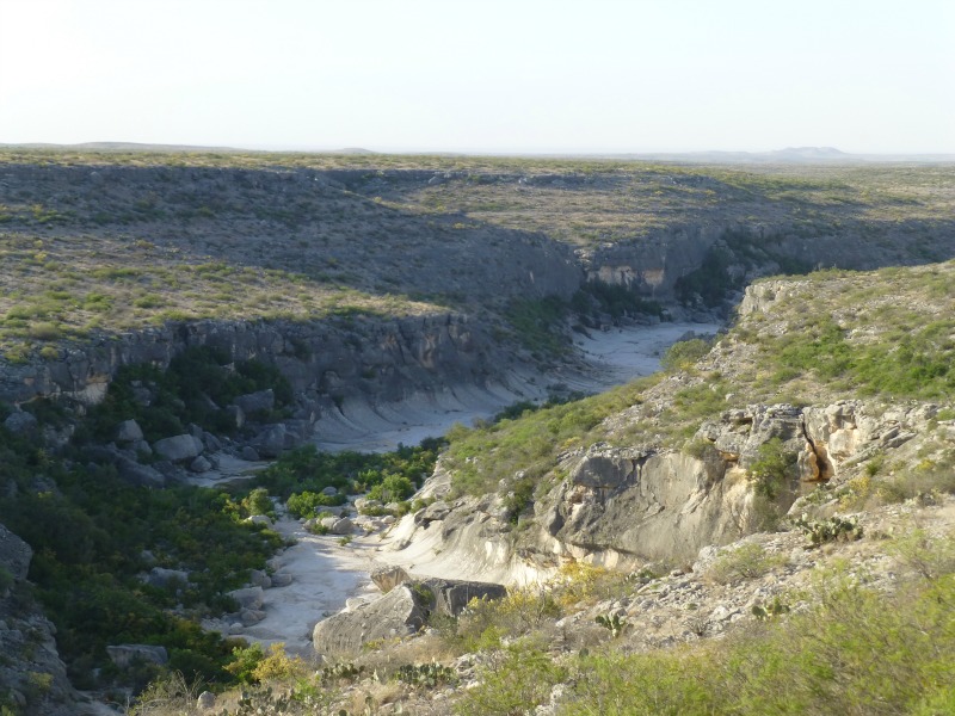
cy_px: 358
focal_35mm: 79
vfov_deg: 18.7
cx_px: 478
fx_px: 2179
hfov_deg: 24.7
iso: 100
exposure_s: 1/200
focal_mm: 14.2
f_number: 5.1
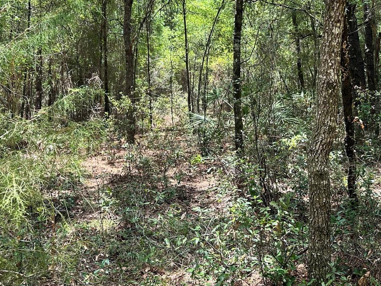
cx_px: 189
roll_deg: +1.1
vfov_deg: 33.4
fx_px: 462
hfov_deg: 44.8
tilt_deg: +4.6
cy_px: 60
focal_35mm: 42
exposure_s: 1/527
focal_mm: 6.86
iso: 80
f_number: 1.78
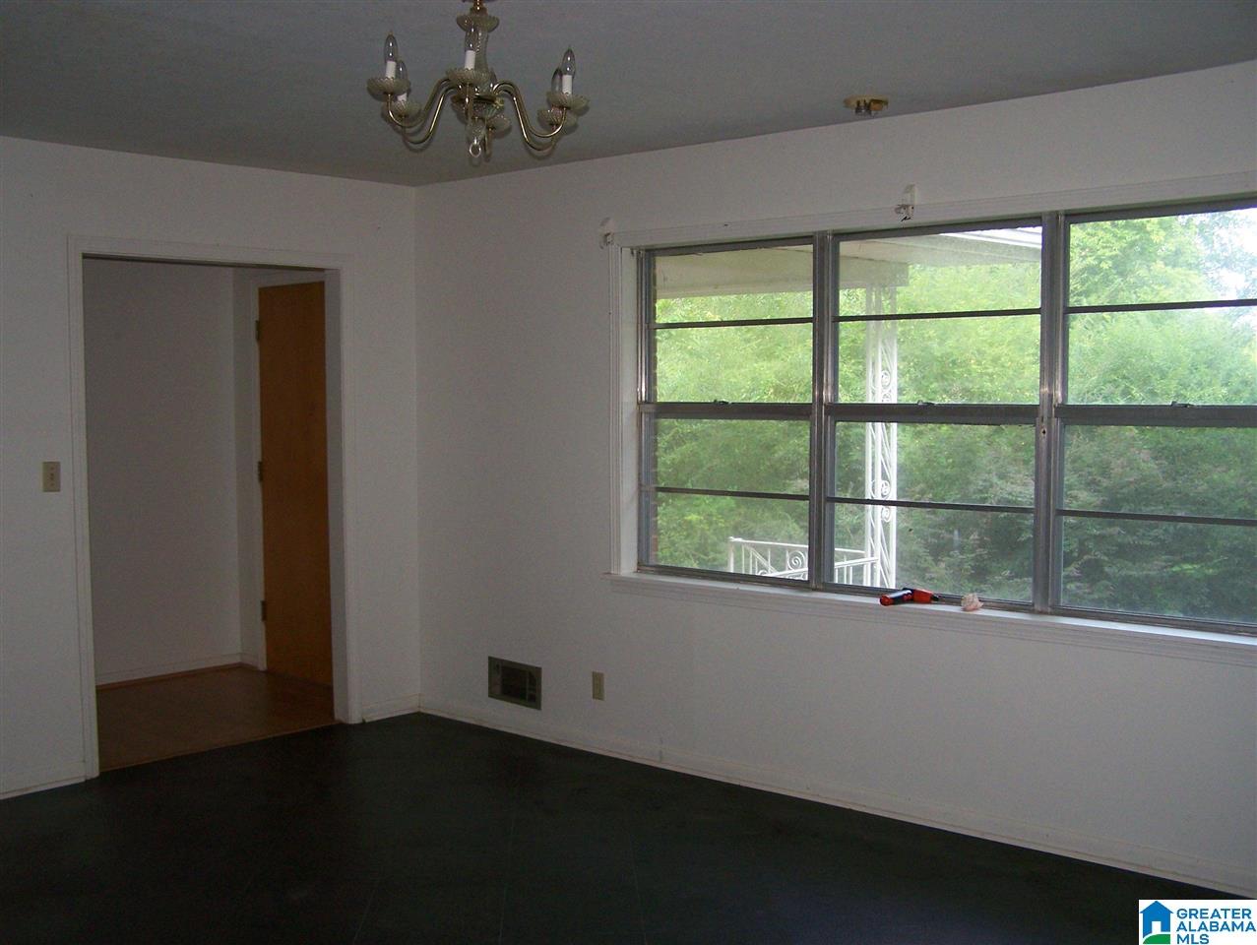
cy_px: 472
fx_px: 1381
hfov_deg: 48.9
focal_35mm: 38
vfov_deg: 37.8
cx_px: 628
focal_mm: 6.3
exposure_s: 1/60
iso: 160
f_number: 2.8
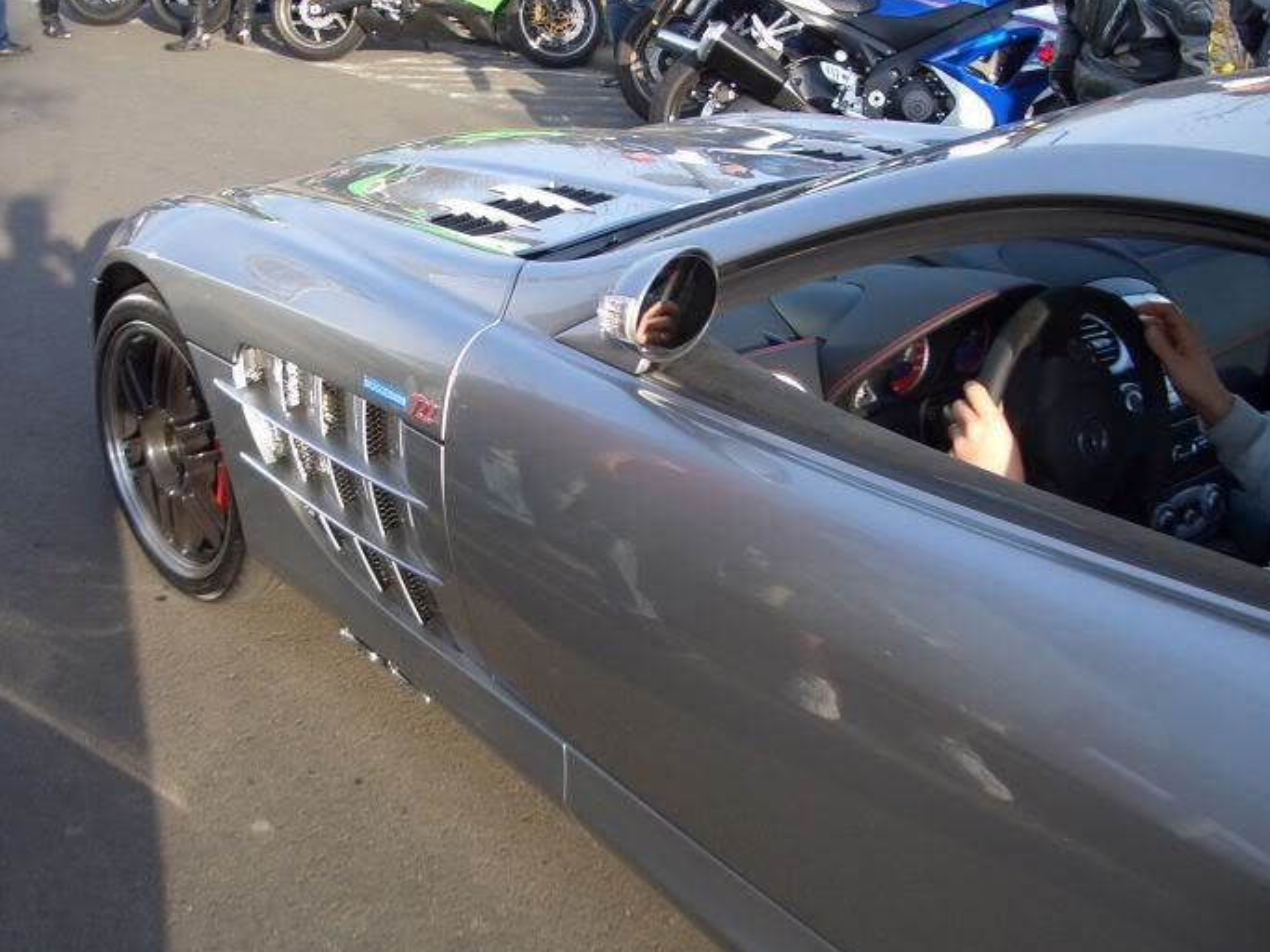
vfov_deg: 35.1
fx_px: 1504
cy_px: 459
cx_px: 532
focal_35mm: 41
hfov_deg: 45.6
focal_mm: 5.8
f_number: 2.6
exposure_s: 1/320
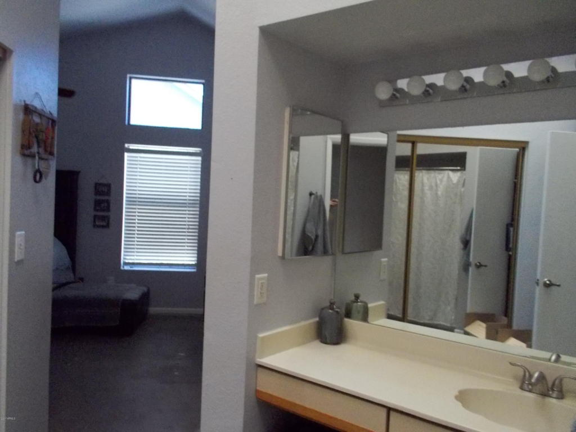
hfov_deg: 61.7
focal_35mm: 29
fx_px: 483
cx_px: 288
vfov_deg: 48.2
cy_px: 216
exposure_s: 1/100
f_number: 3.3
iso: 800
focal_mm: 4.1
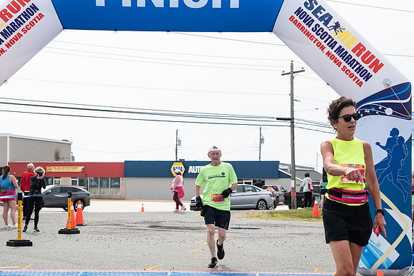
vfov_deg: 17.7
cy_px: 172
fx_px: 885
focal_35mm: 77
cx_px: 213
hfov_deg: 26.3
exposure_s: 1/3200
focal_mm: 56
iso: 800
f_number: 4
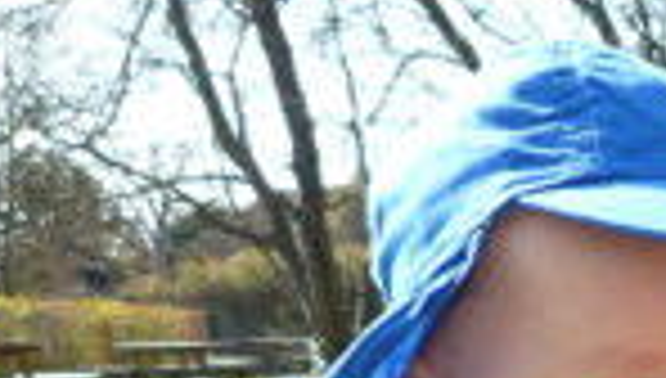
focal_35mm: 78
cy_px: 578
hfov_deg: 23.6
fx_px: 1380
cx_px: 889
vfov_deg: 14.5
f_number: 2.8
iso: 100
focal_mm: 4.4
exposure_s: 1/400
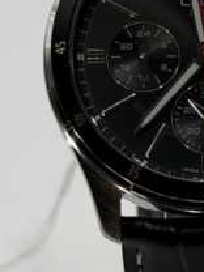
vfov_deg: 10.7
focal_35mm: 185
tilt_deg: -24.6
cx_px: 141
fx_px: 1454
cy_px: 150
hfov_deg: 8.0
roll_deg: -1.5
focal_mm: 6.76
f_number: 1.78
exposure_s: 1/484
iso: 64
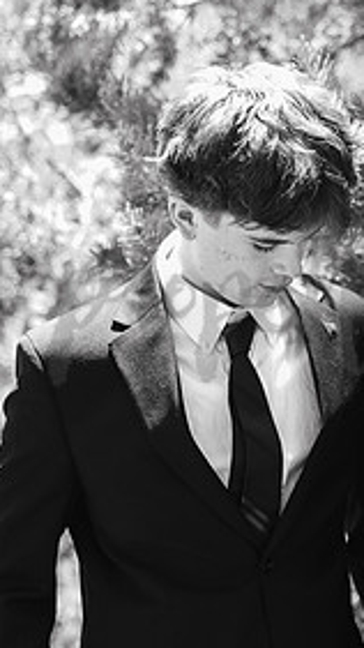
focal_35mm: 108
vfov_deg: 19.8
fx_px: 1854
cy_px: 284
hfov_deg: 11.2
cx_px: 260
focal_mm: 50
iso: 200
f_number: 2.2
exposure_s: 1/320
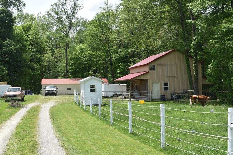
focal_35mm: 49
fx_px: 317
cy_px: 81
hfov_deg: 40.3
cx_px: 127
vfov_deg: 27.5
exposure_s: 1/250
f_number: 8
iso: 125
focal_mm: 26
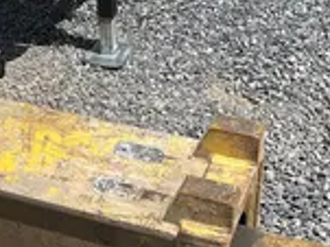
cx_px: 13
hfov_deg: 20.1
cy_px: 78
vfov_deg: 15.5
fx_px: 905
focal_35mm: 95
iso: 50
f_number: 1.6
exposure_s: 1/4651
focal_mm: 5.1
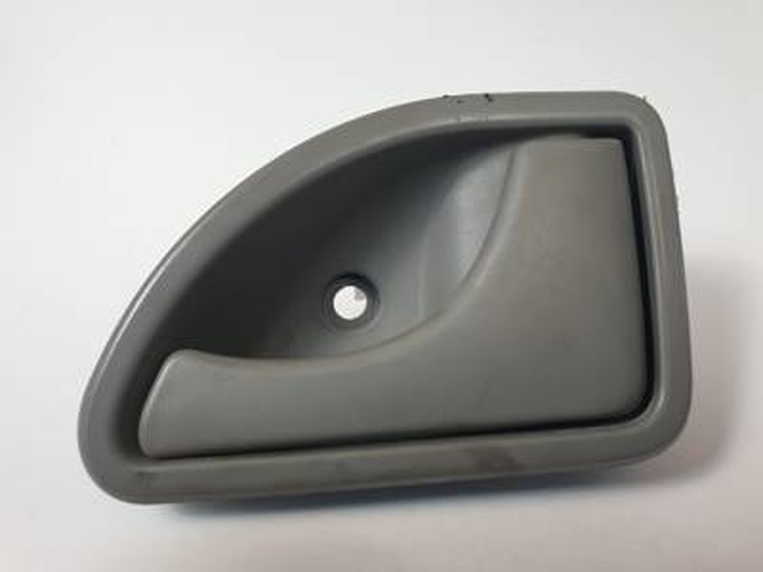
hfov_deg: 67.3
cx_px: 382
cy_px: 286
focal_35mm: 26
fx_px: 573
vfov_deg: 53.1
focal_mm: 4.3
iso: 50
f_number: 2.4
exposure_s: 1/100
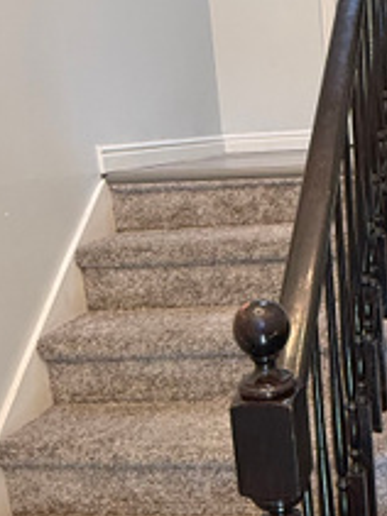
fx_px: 761
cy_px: 291
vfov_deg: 37.5
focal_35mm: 51
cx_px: 397
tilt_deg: -12.7
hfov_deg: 26.8
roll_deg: +2.4
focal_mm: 2.22
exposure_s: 1/99
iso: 250
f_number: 2.2
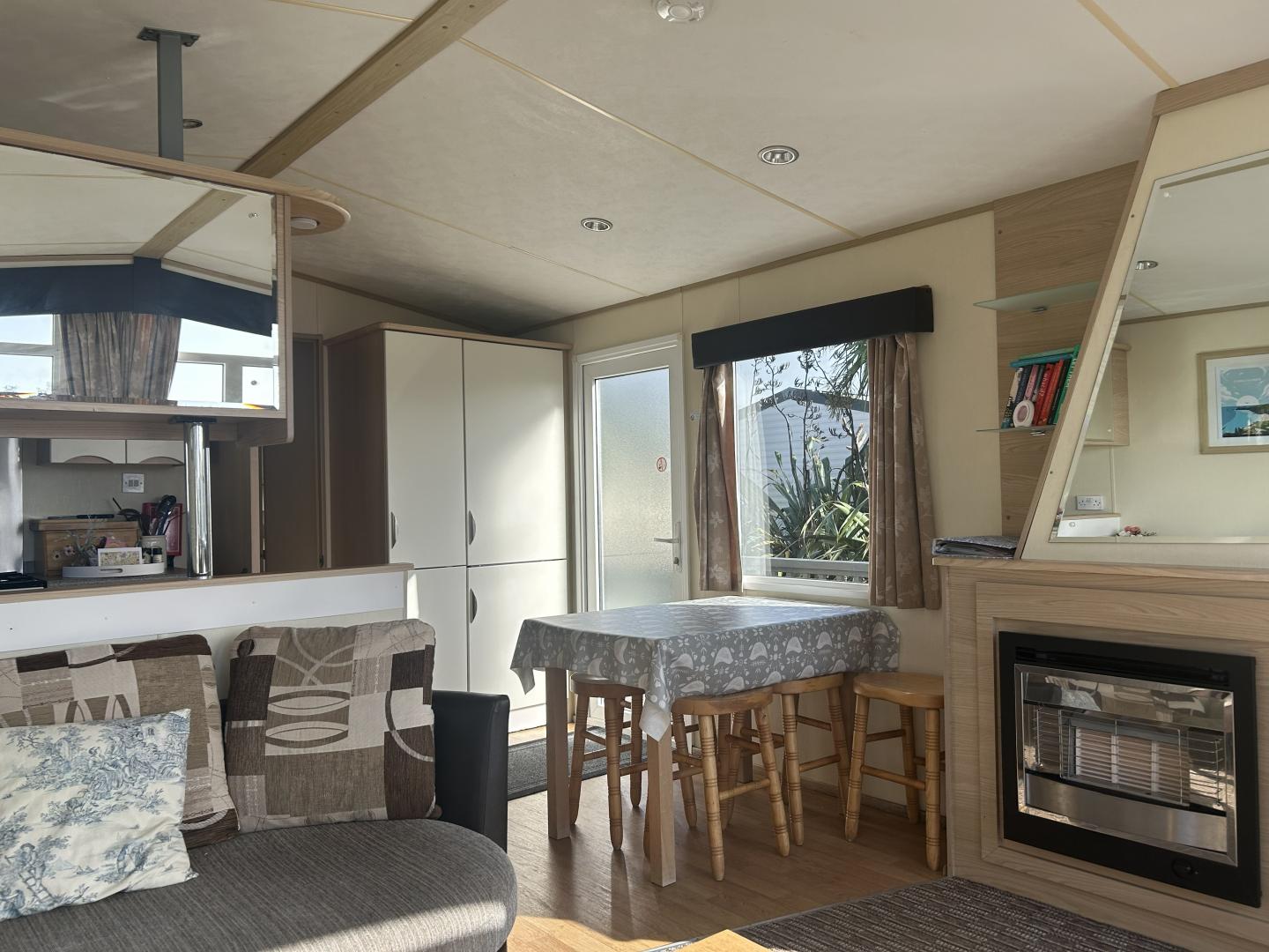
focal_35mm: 26
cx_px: 634
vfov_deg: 53.1
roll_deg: +1.4
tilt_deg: +1.1
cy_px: 476
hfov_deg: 67.3
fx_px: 953
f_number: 1.5
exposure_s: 1/1135
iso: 50
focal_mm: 5.7
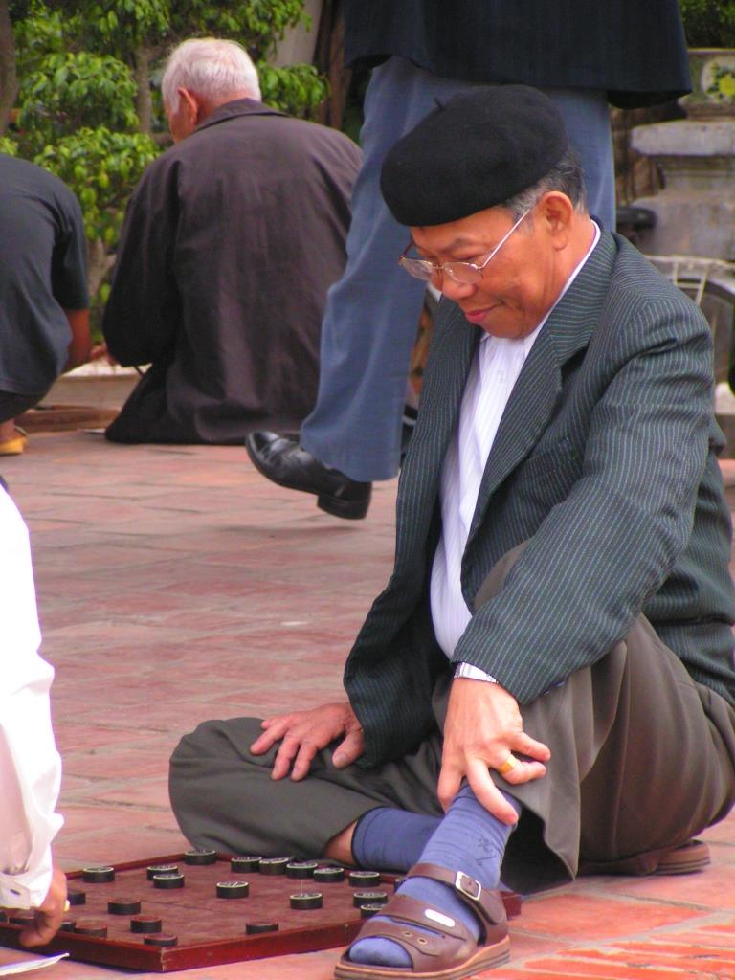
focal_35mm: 236
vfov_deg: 8.4
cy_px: 490
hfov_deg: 6.3
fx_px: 6681
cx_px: 368
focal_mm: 36.1
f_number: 3.5
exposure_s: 1/160
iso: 200
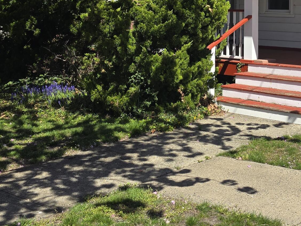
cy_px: -31
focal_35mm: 61
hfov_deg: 30.6
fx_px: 530
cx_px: 259
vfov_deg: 22.5
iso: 12
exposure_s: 1/763
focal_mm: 6.3
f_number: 1.7
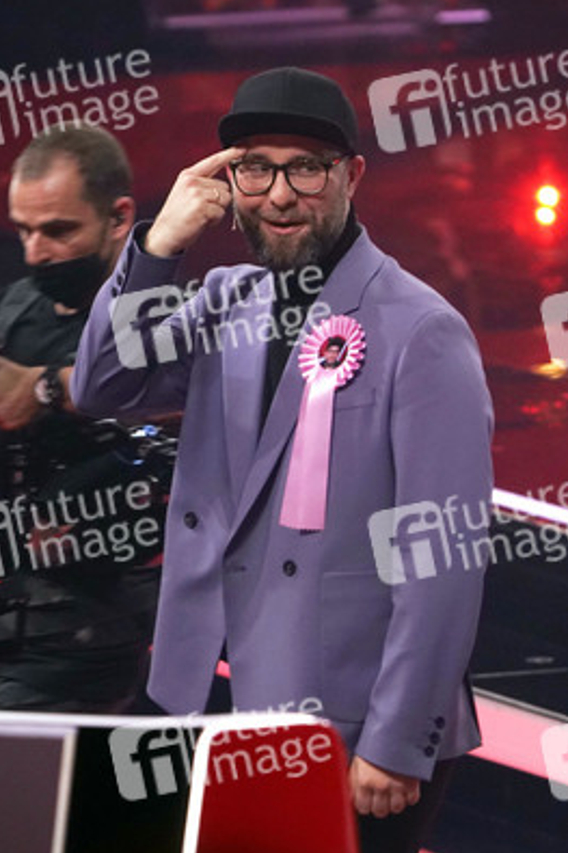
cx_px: 283
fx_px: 8314
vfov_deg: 5.9
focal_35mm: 351
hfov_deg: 3.9
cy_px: 425
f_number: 6.3
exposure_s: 1/160
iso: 4000
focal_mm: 347
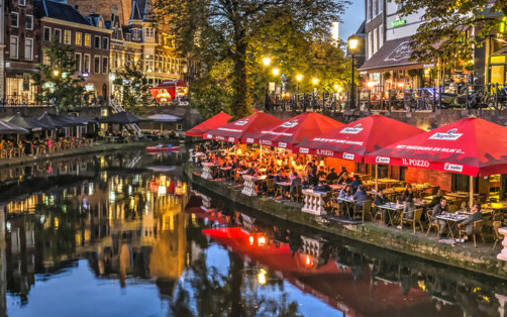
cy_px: 90
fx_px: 580
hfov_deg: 45.9
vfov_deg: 30.2
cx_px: 143
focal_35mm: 42
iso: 100
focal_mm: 18
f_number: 6.3
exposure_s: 1/2.5
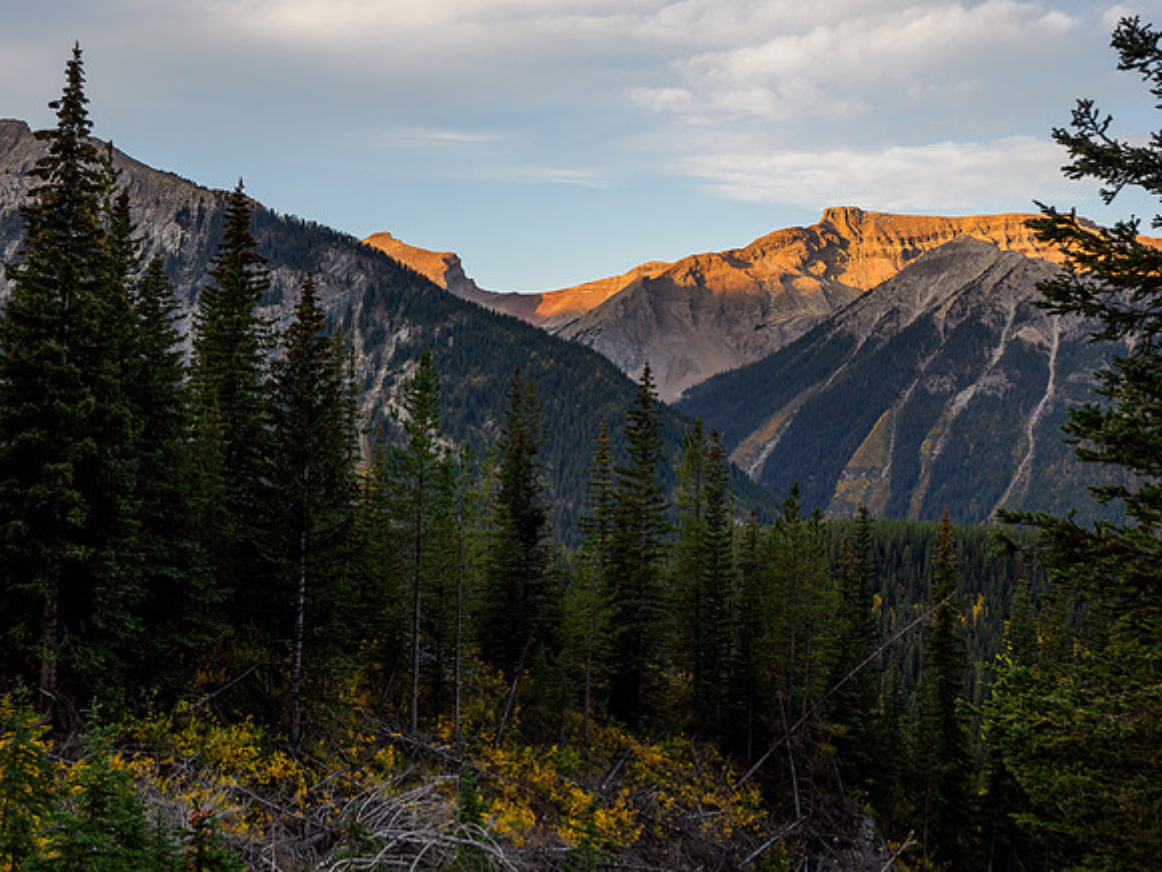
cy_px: 436
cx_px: 581
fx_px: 1208
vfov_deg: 39.7
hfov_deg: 51.4
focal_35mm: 36
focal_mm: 18
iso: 200
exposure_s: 1/60
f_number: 5.6
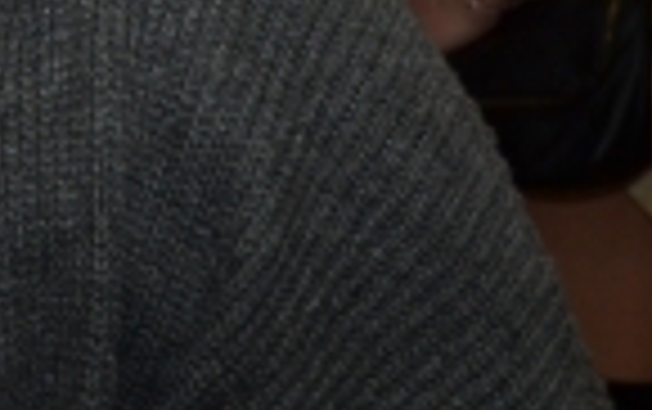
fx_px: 3594
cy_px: -333
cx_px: -706
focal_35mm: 202
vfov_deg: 6.4
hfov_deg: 9.6
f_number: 5.6
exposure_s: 1/60
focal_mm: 24
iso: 400
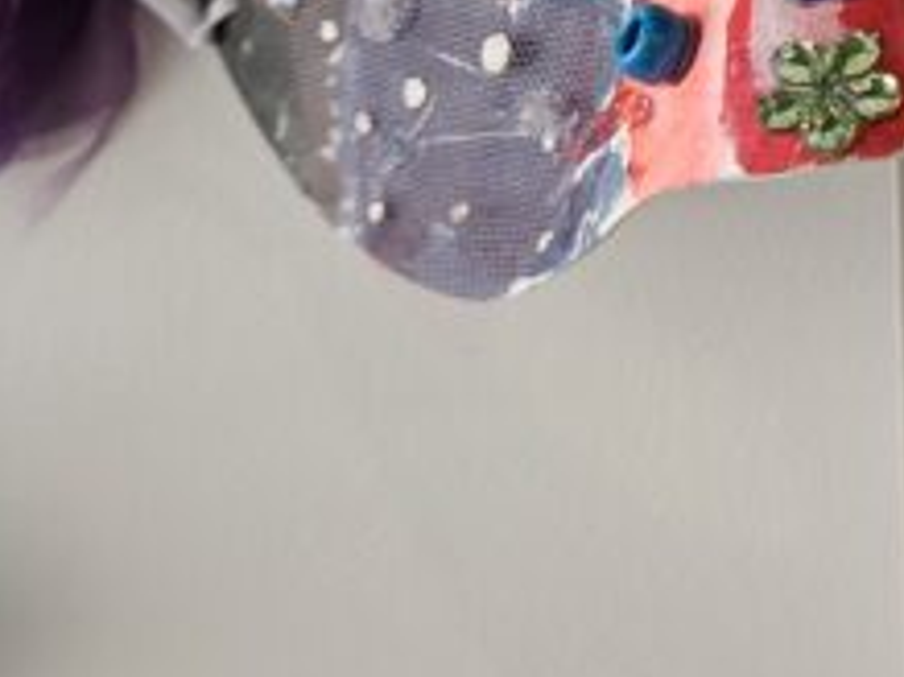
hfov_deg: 25.4
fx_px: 1905
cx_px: 900
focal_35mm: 73
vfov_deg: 19.5
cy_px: -17
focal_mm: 5.4
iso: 125
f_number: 1.8
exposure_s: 1/120
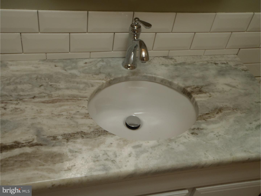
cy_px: 98
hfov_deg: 51.4
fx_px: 271
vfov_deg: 39.7
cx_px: 130
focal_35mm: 36
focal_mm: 6.53
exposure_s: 1/20
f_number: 4.1
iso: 100
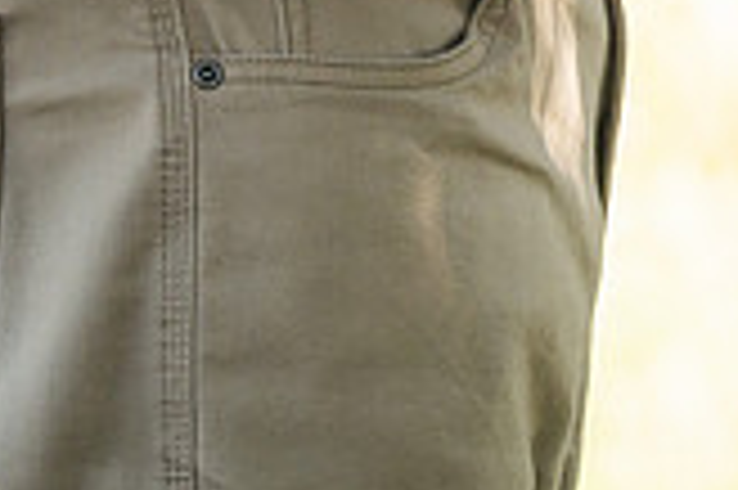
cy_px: -315
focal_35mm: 443
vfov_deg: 3.1
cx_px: 918
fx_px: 9072
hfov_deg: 4.6
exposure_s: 1/800
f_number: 6.3
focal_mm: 125
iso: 1250
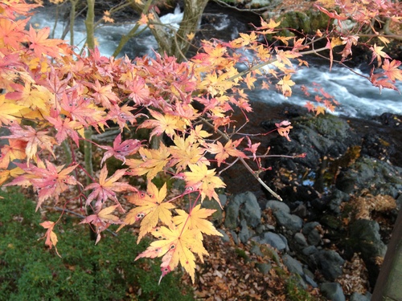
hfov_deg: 55.4
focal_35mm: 33
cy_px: 150
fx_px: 383
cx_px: 201
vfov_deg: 42.9
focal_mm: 4.13
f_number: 2.4
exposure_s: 1/20
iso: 160
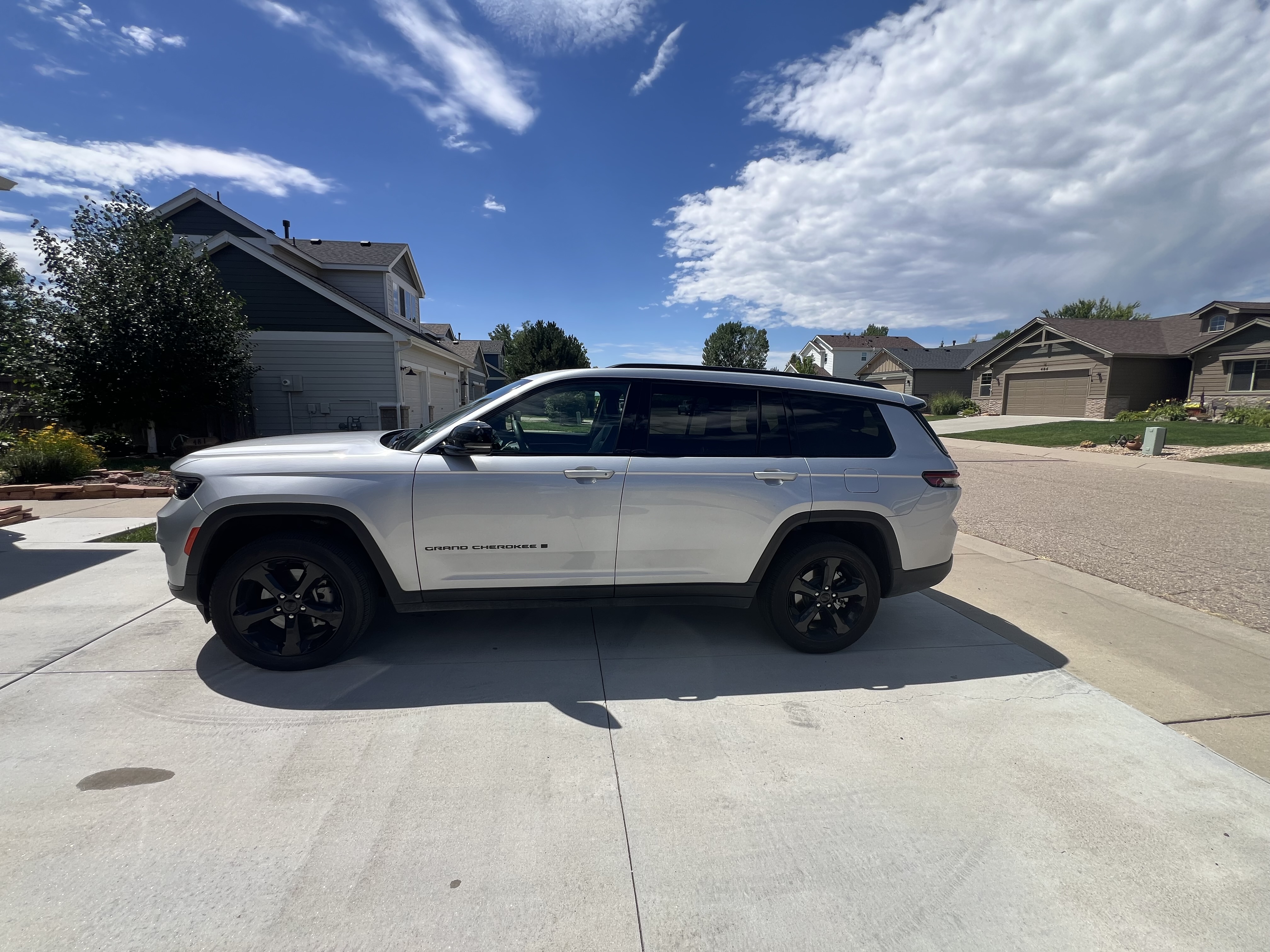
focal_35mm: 13
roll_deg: -0.2
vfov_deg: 89.9
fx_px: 477
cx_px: 635
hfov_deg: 106.2
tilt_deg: -8.3
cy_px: 476
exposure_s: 1/1575
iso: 32
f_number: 1.8
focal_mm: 1.57
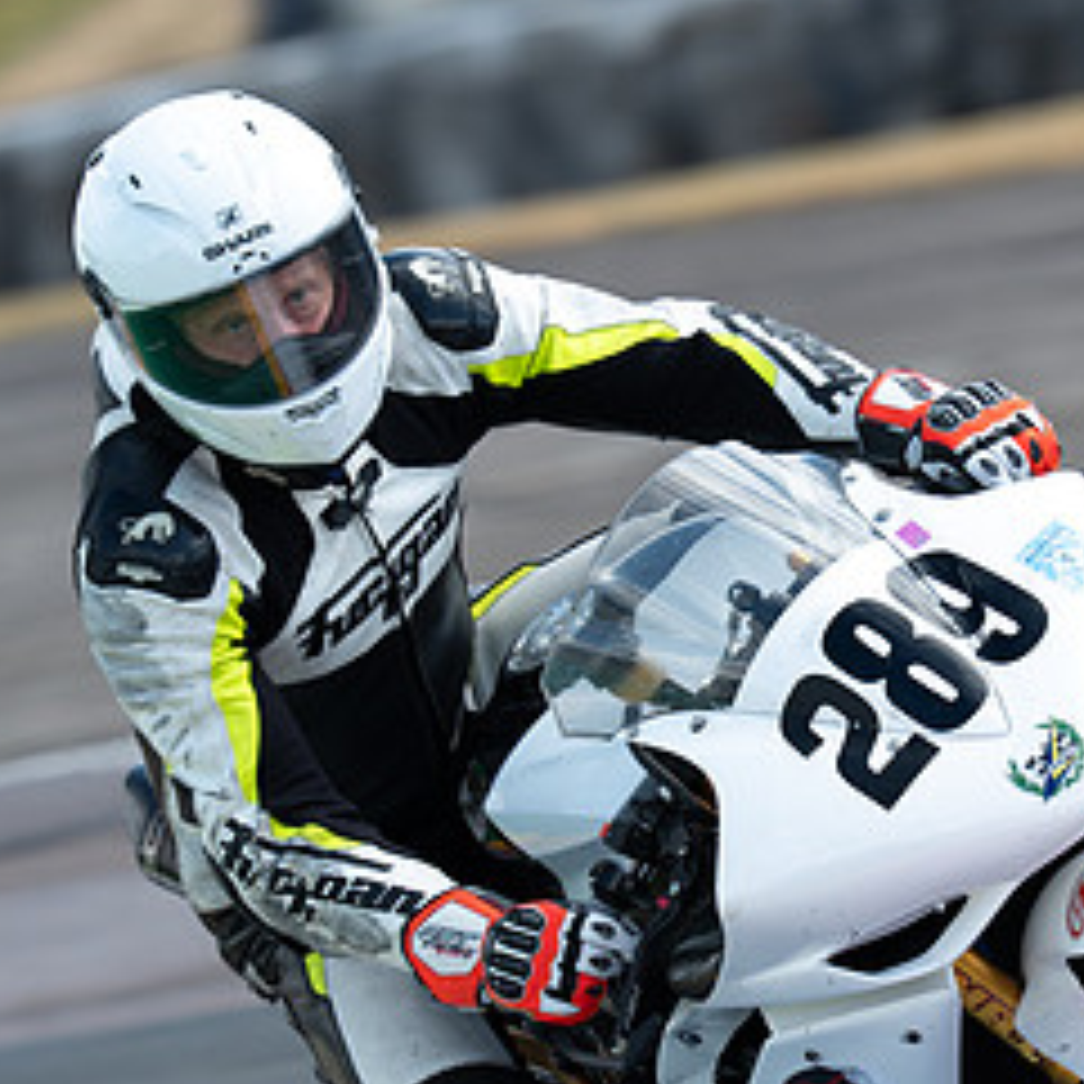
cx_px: 945
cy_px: 843
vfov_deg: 2.1
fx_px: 29052
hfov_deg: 2.1
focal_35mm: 820
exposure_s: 1/200
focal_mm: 400
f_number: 8
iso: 125
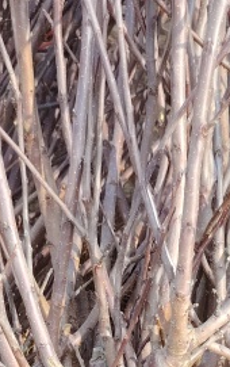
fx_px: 1000
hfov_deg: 13.1
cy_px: 699
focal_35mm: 100
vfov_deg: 16.6
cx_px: 168
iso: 100
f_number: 1.75
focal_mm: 5.25
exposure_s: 1/208
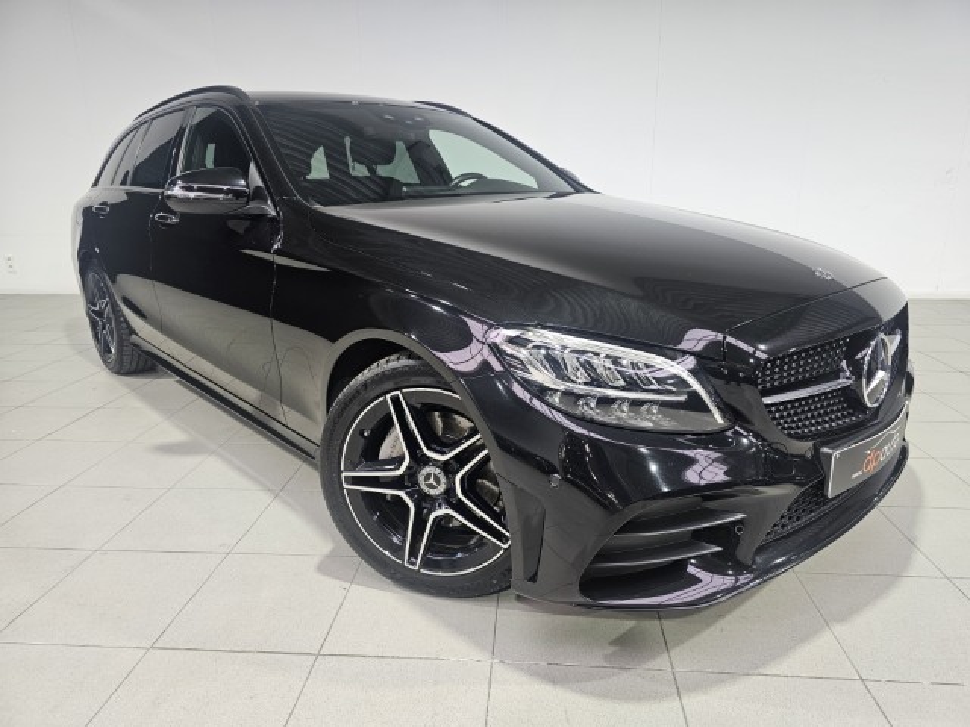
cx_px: 485
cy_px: 364
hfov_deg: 73.9
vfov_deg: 58.9
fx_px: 644
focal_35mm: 23
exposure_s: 1/100
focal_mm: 6.3
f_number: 1.7
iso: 160
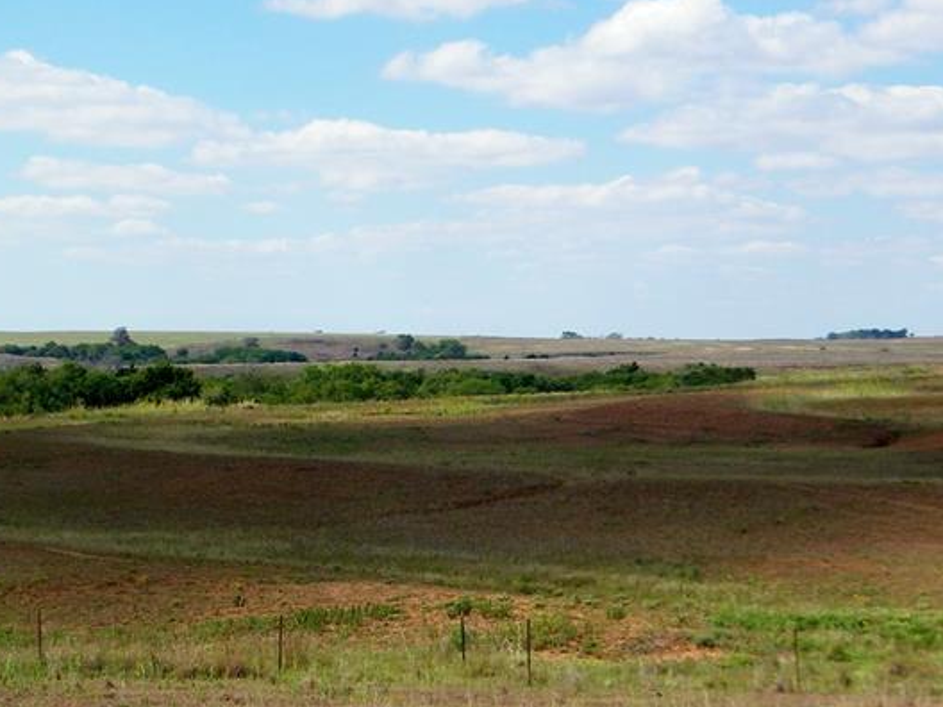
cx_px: 405
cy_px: 623
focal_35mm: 126
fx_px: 3432
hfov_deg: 15.6
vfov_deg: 11.7
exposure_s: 1/250
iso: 80
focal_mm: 11.6
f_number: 8.4
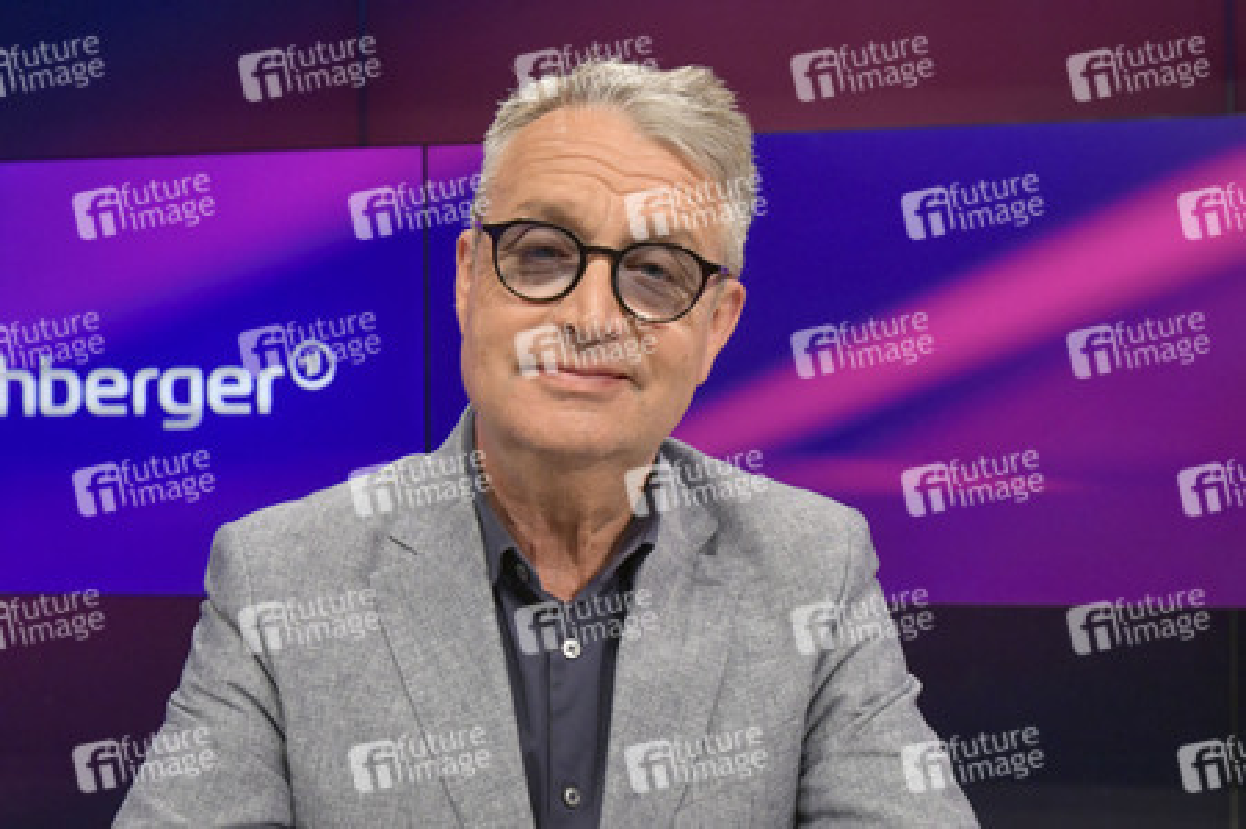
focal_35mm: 36
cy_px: 414
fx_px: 1245
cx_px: 623
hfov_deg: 53.2
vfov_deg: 36.8
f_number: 6.3
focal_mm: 36
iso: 2500
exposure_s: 1/200
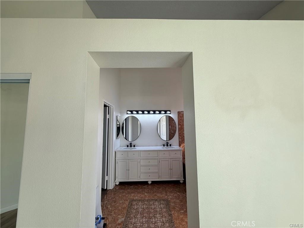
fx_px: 123
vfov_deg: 85.7
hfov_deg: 102.1
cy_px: 114
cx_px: 152
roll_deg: +1.6
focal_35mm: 14
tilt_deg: +5.6
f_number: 2.2
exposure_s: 1/132
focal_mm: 2.22
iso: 50
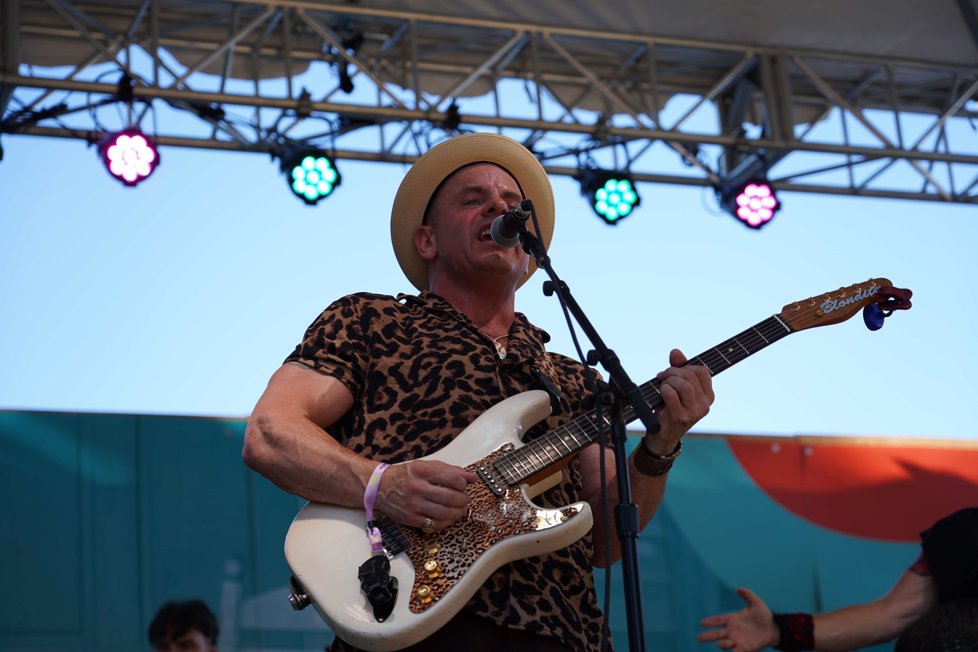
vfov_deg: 15.9
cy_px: 326
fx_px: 2336
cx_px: 489
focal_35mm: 86
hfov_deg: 23.6
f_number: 4.5
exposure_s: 1/200
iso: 100
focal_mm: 86
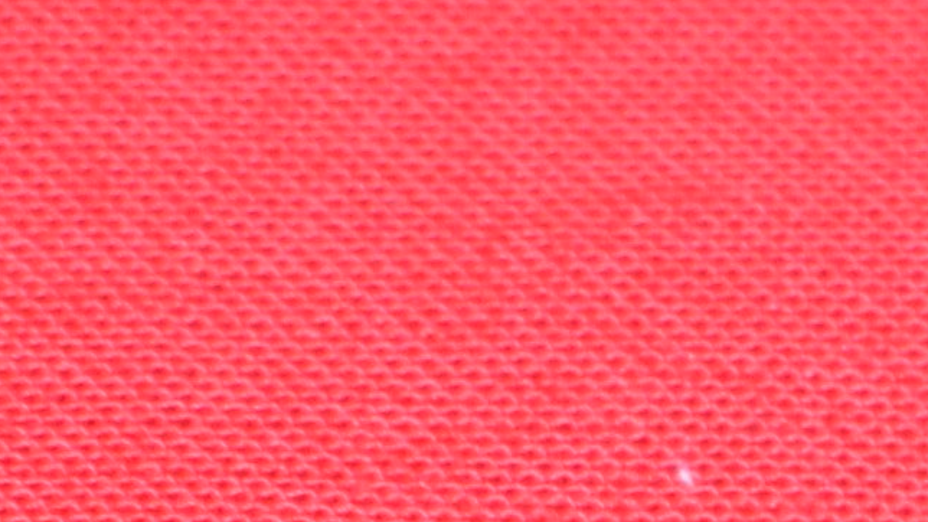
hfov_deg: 6.5
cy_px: 1374
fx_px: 8094
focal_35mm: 329
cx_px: 1180
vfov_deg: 3.6
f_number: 5
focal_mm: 30
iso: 800
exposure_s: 1/160
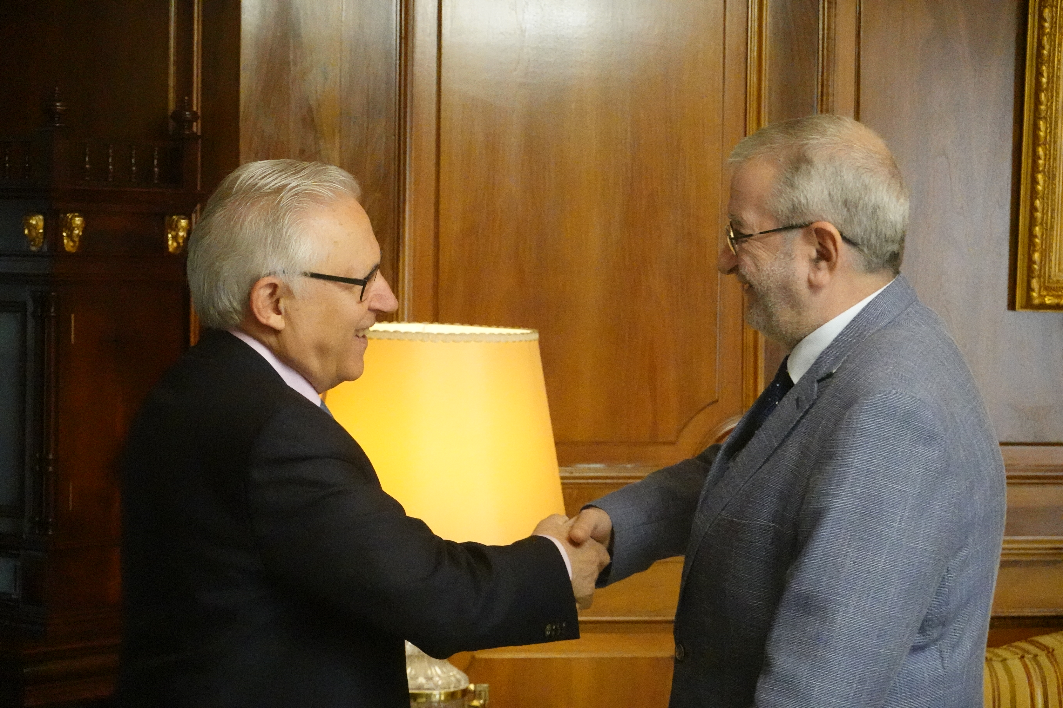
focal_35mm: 97
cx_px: 532
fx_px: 2864
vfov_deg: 14.1
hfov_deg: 21.0
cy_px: 354
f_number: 4
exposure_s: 1/400
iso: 6400
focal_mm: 35.31
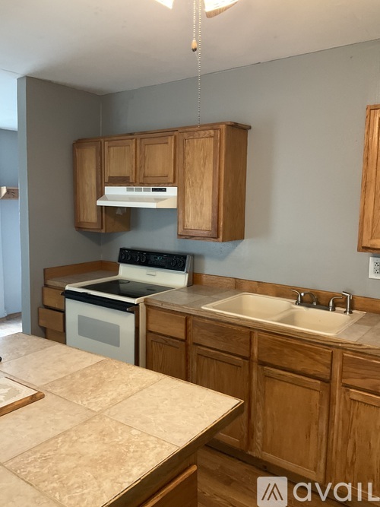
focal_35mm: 29
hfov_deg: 48.2
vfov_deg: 61.7
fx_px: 425
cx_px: 190
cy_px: 254
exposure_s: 1/60
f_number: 1.8
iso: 125
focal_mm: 3
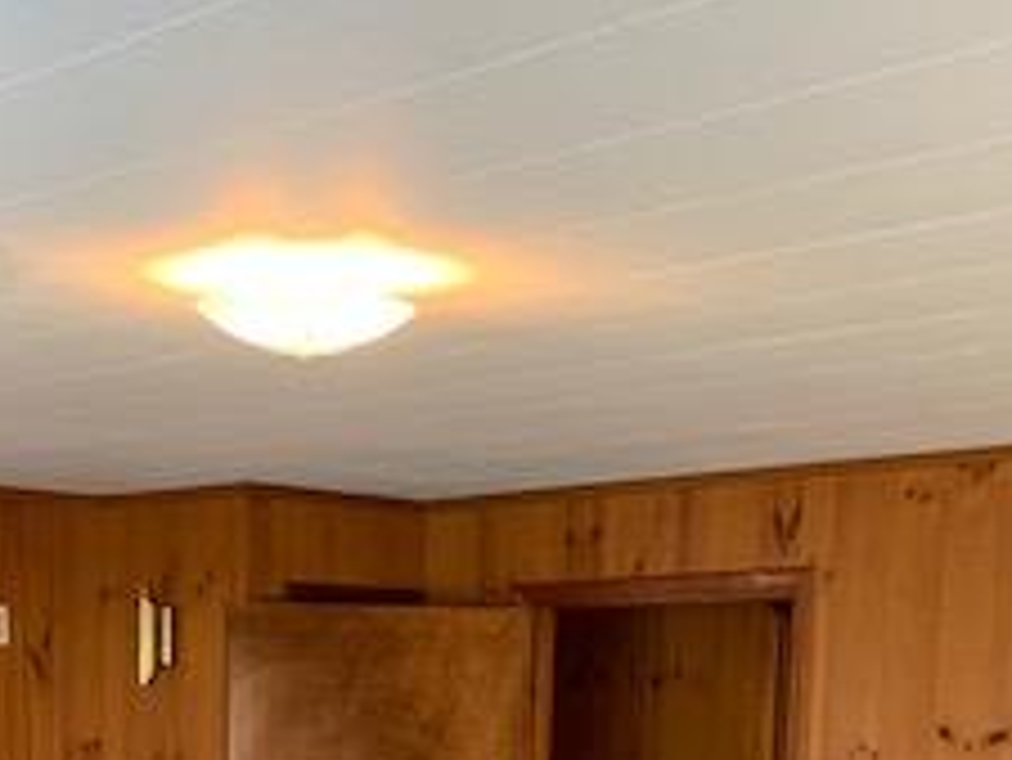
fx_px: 2165
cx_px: 270
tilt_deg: -8.4
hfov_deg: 26.0
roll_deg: -1.8
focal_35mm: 74
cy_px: 1075
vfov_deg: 18.1
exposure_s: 1/60
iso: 200
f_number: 1.8
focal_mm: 4.25
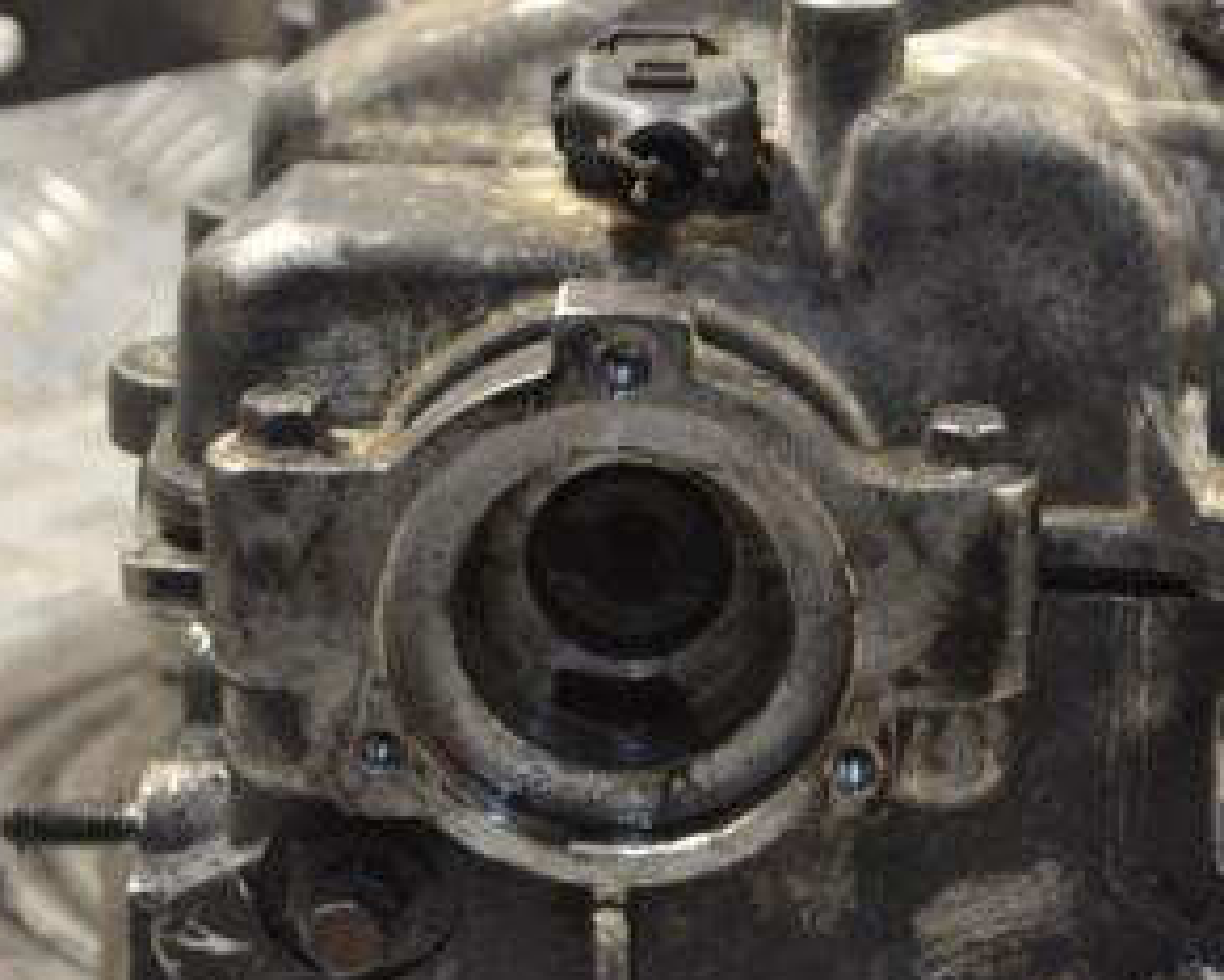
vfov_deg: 10.6
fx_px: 5254
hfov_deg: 13.3
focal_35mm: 145
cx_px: 736
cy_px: 702
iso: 560
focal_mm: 50
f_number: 5.6
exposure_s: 1/30
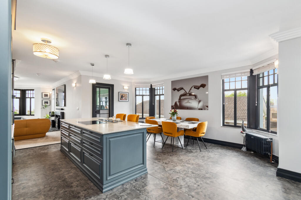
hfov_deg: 100.4
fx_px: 125
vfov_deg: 77.3
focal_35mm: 15
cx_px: 150
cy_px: 100
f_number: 9
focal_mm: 10
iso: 320
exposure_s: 1/10
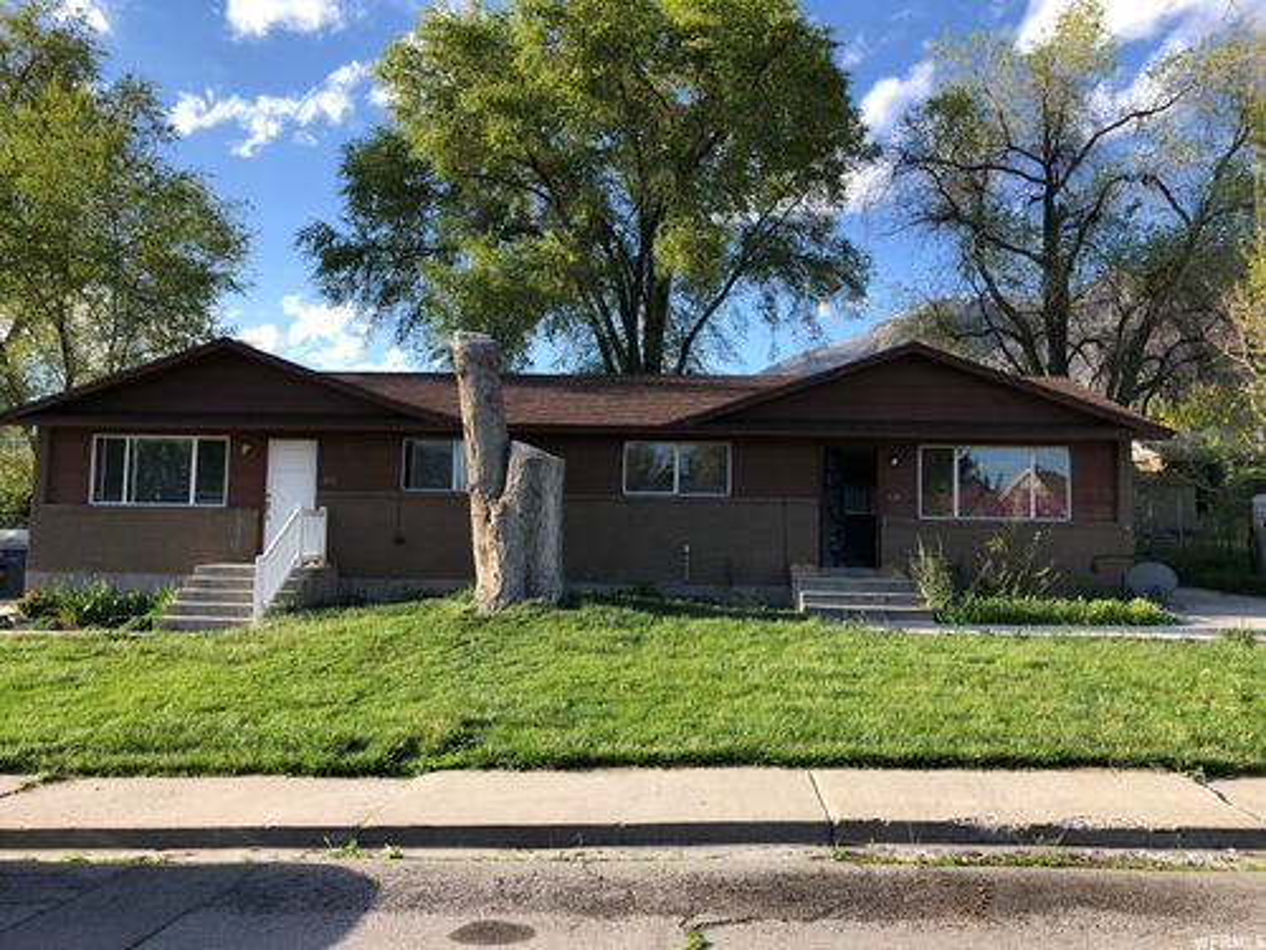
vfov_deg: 49.7
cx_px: 633
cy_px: 475
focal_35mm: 28
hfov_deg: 63.4
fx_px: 1024
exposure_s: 1/665
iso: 20
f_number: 1.8
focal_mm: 4
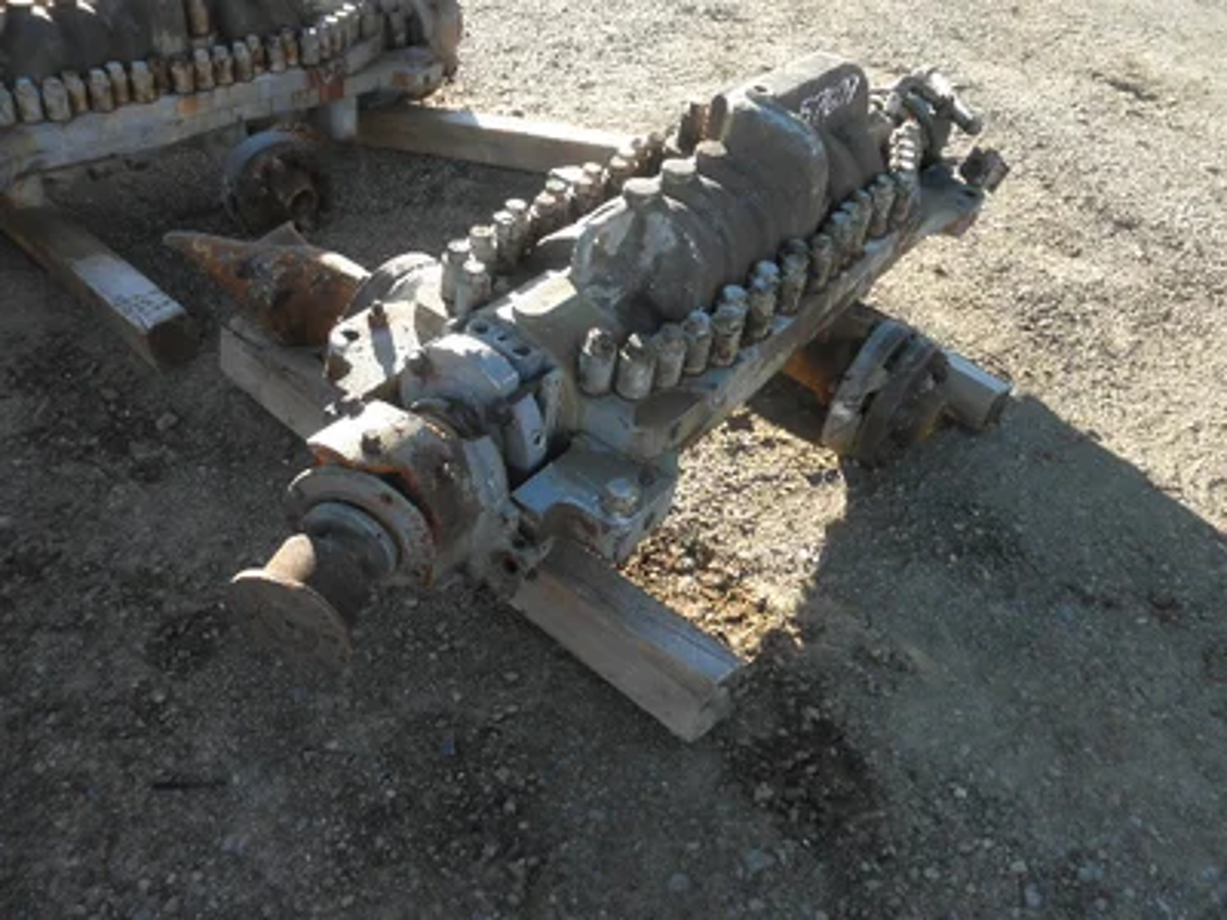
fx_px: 992
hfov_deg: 63.4
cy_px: 460
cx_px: 614
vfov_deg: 49.7
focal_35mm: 28
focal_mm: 5
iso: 64
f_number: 3
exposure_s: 1/160
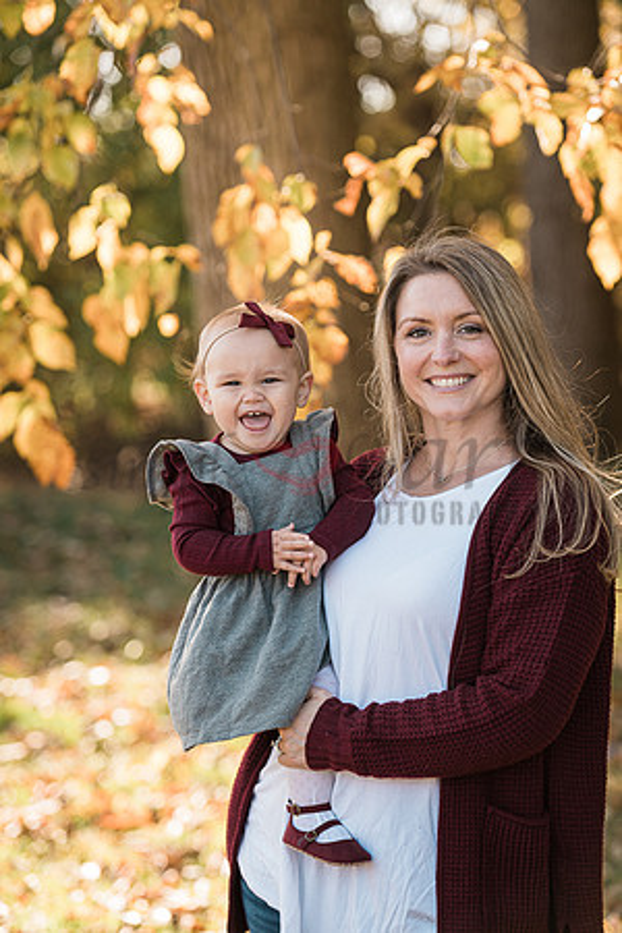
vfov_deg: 18.6
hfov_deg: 12.5
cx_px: 311
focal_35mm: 110
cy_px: 466
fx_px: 2851
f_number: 3.5
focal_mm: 110
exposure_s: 1/800
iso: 500
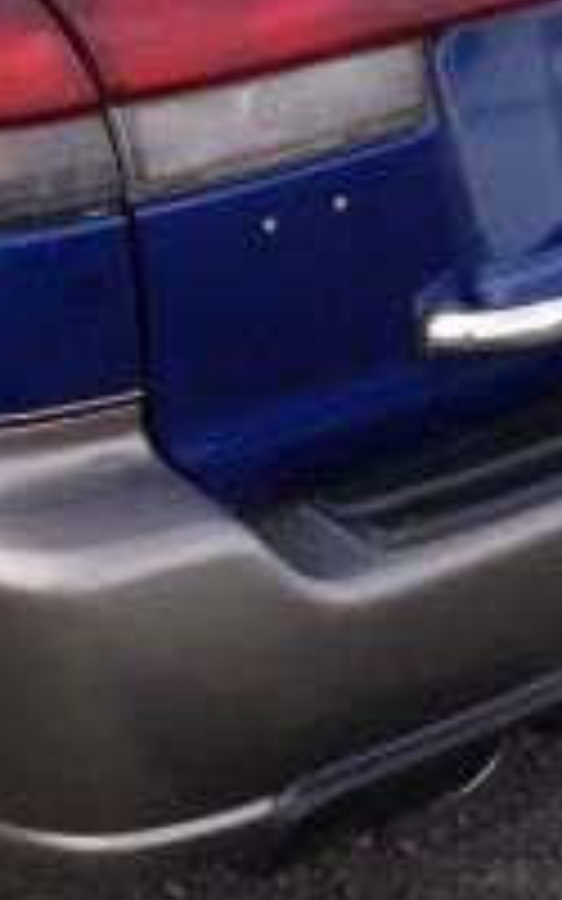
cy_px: -18
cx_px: -225
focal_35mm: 140
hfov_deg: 9.2
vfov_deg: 14.7
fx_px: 3431
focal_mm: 4.12
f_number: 2.4
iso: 50
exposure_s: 1/208
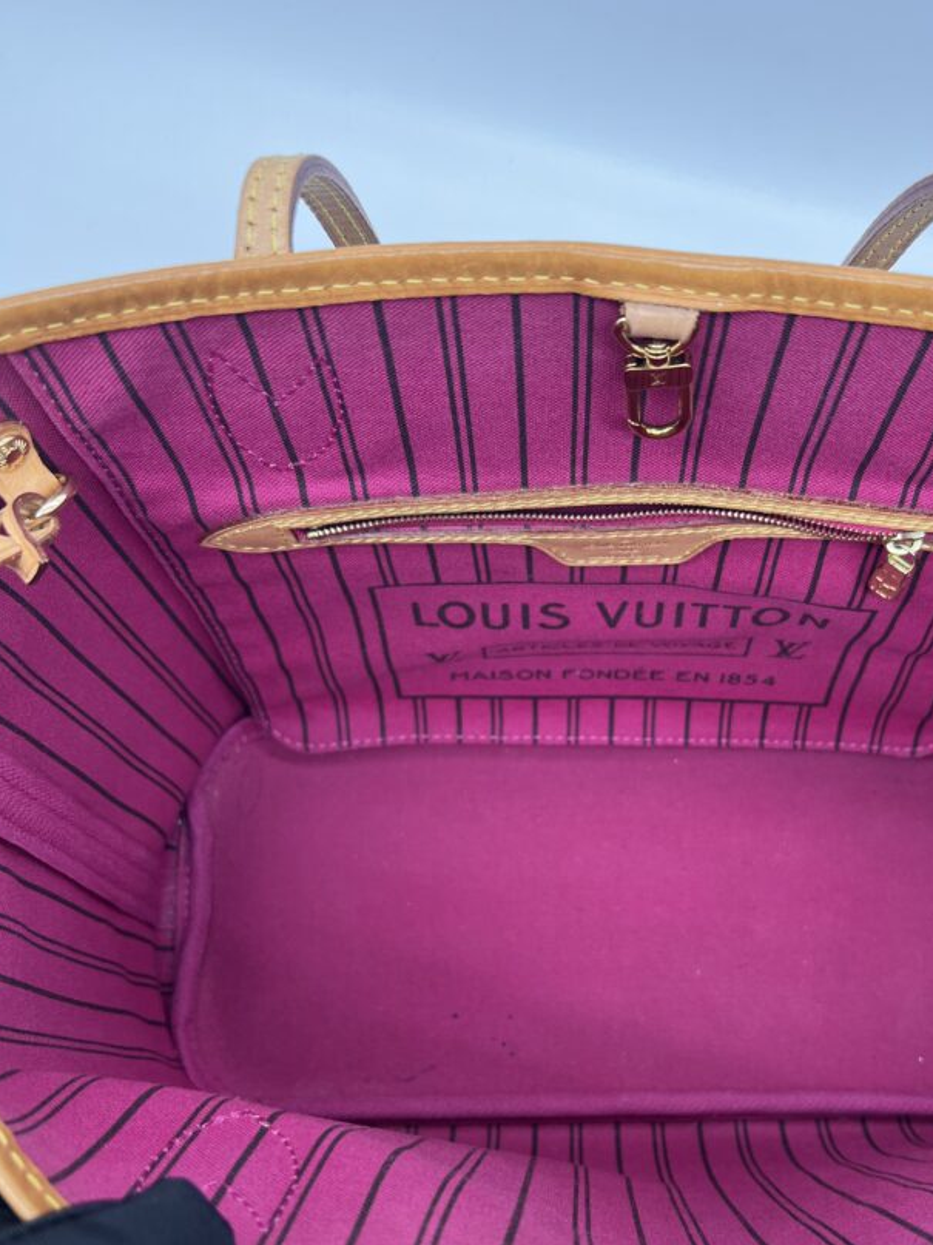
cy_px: 778
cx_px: 568
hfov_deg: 42.7
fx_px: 1186
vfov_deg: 54.7
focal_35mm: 33
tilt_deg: -71.3
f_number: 1.5
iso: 64
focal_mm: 5.7
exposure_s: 1/100
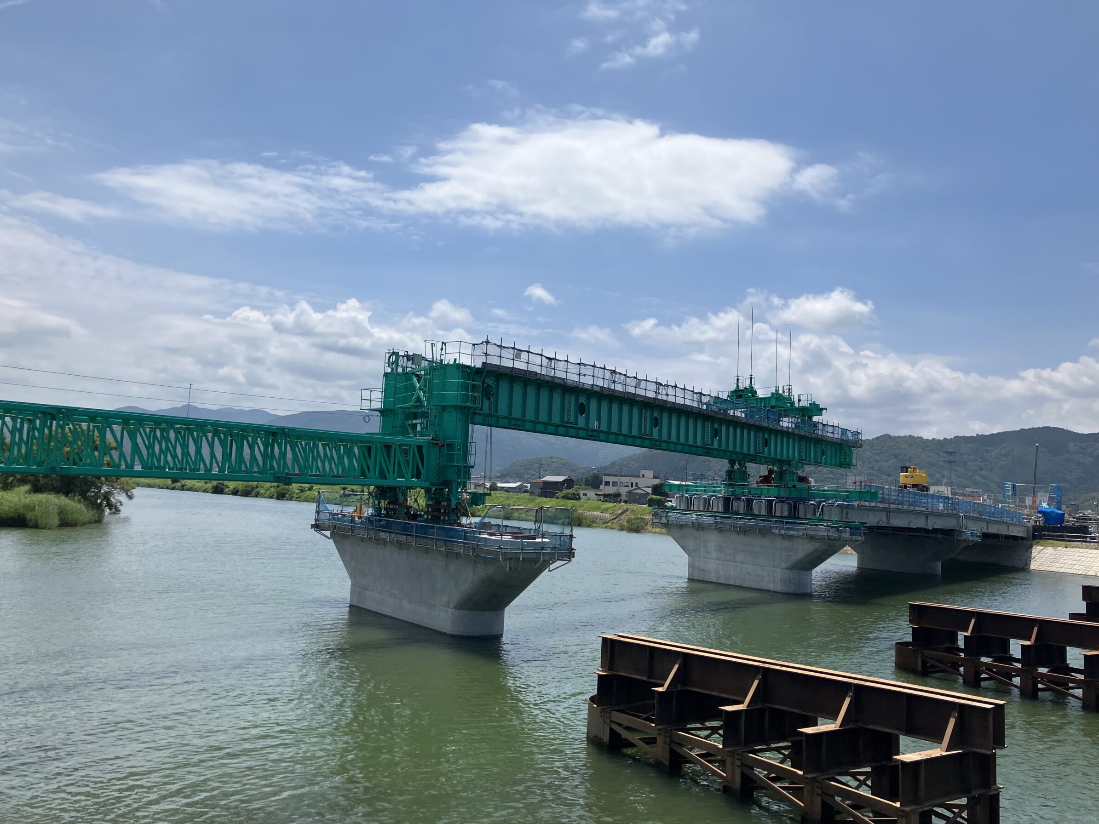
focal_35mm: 30
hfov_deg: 59.9
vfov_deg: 46.8
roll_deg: -1.3
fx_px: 952
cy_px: 390
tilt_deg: +6.5
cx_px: 519
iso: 32
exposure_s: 1/4049
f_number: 1.8
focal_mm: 3.99
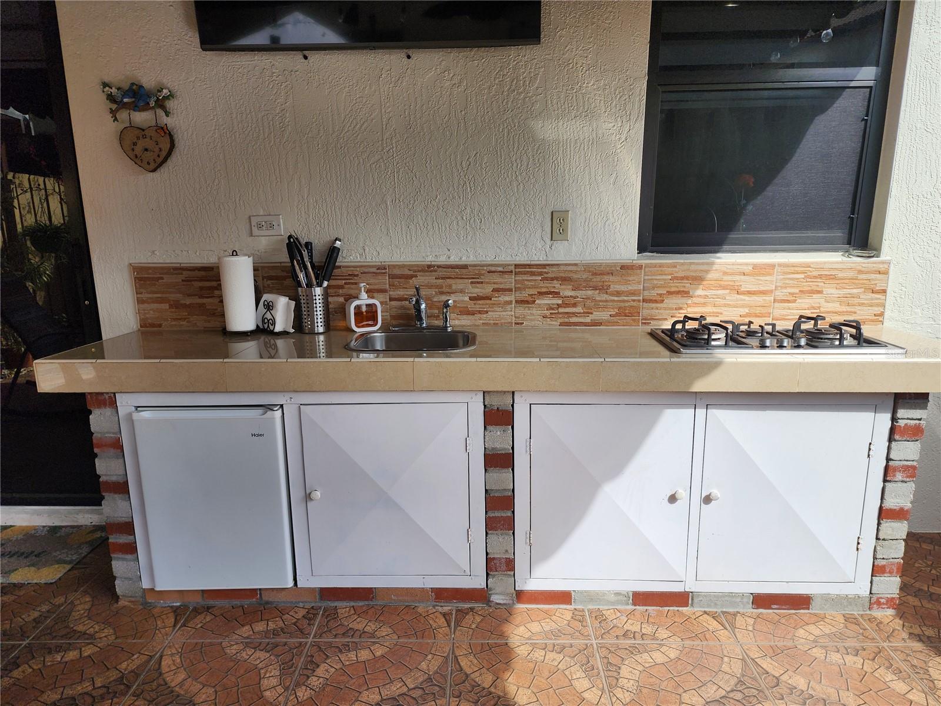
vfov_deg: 58.9
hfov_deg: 73.9
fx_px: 625
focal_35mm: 23
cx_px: 470
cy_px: 353
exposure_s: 1/750
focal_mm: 6.4
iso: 12
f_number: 1.8
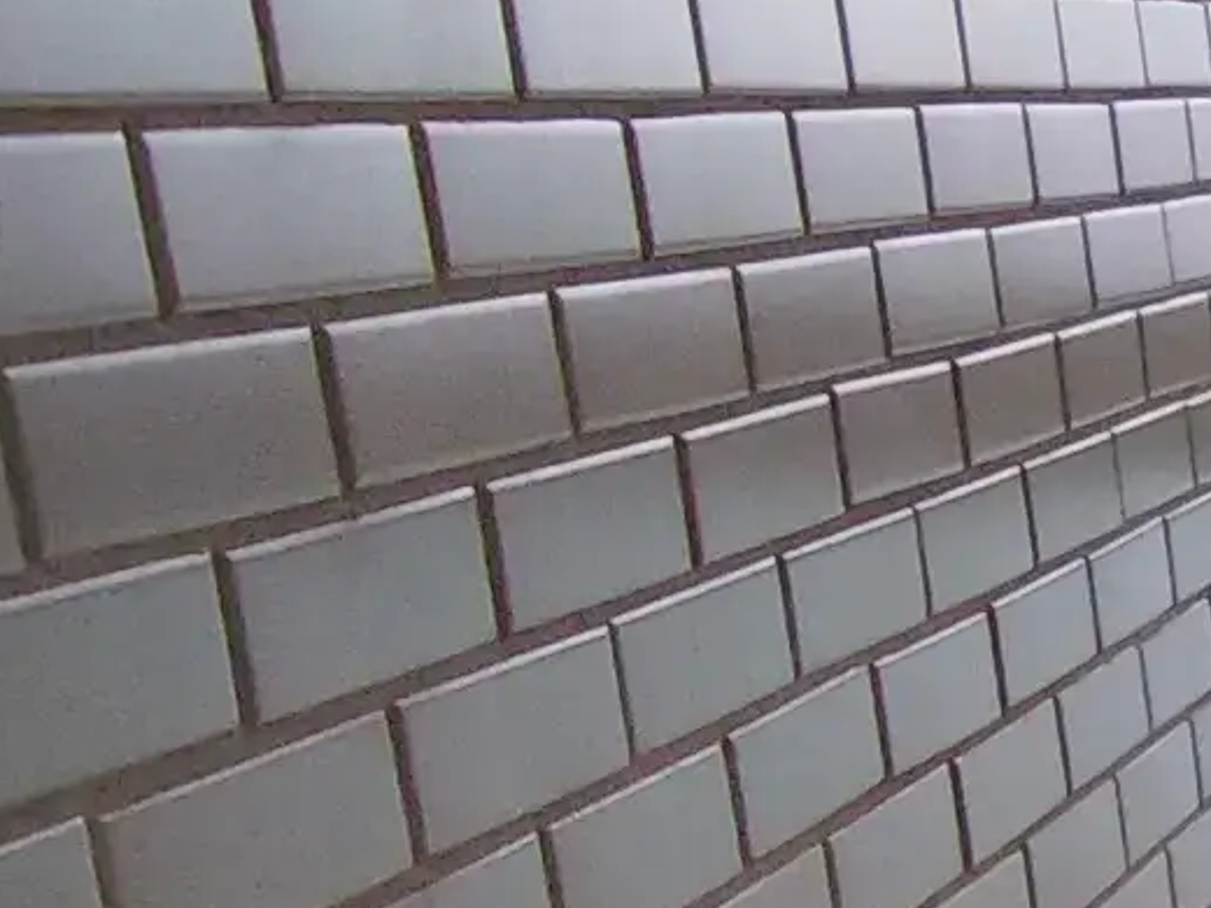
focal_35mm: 101
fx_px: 3533
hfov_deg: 12.5
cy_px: 868
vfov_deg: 14.5
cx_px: 3300
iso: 50
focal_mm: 1.65
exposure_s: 1/218
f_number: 2.2
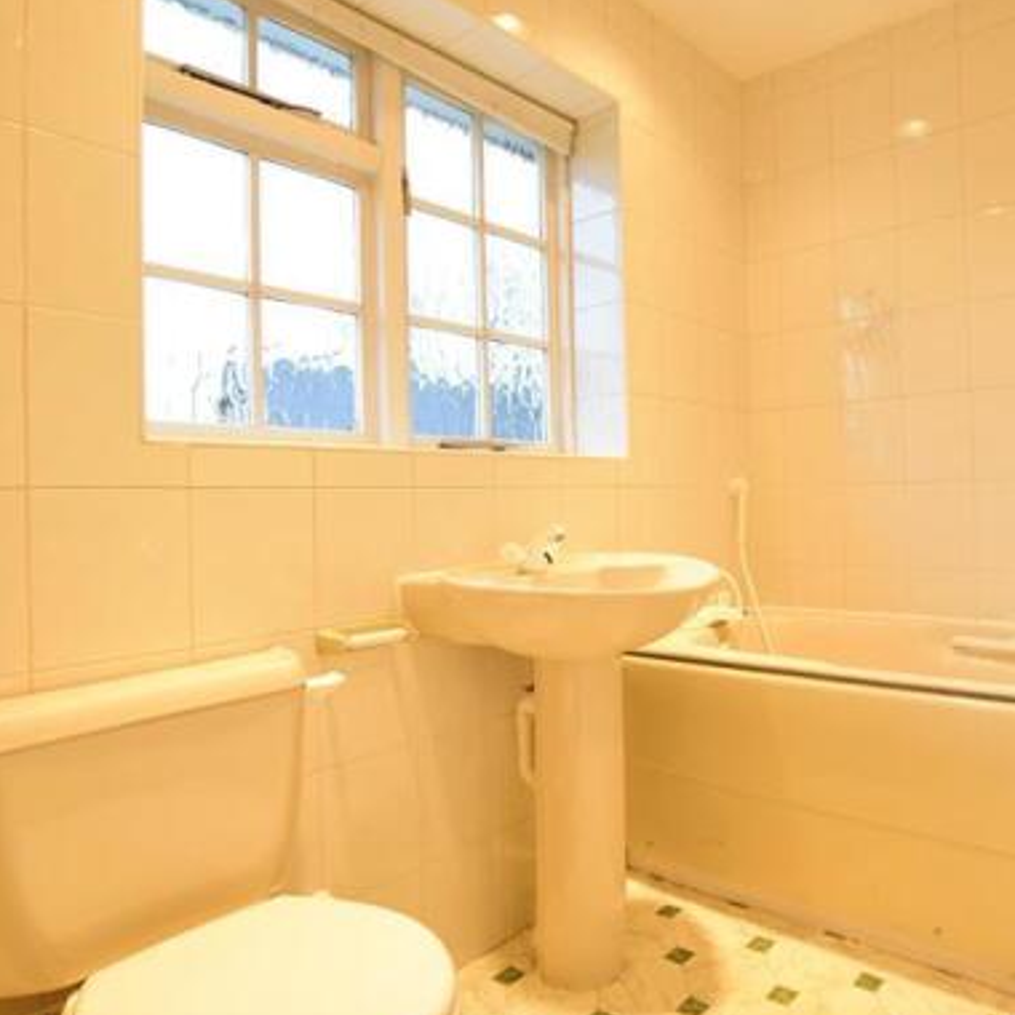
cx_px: 697
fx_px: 730
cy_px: 485
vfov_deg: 69.6
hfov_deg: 67.2
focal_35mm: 22
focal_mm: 10
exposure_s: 1/13
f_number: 8
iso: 500
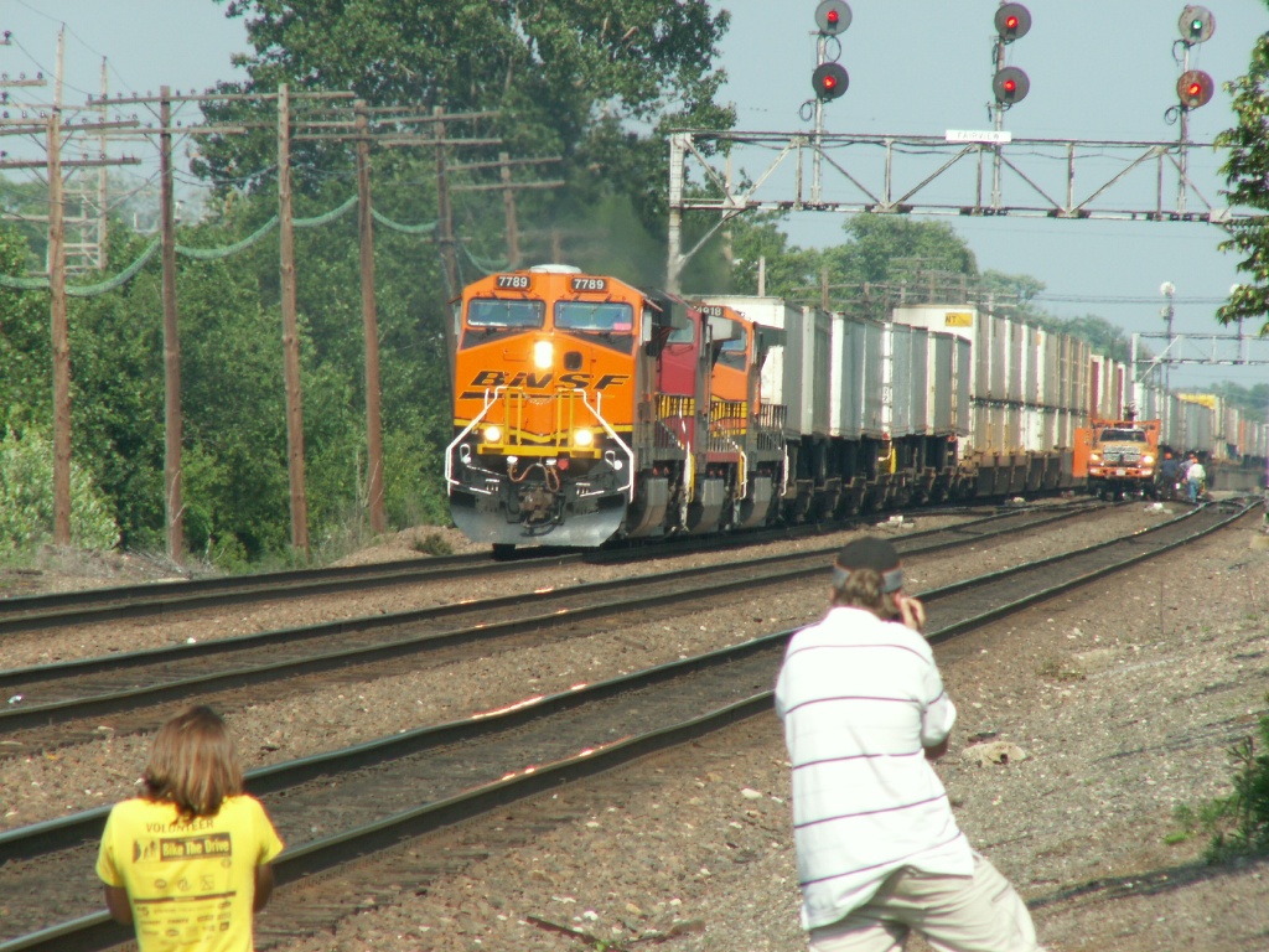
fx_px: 15397
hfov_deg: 4.7
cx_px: 634
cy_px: 476
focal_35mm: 420
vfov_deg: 3.5
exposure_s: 1/320
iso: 50
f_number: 5
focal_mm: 69.45
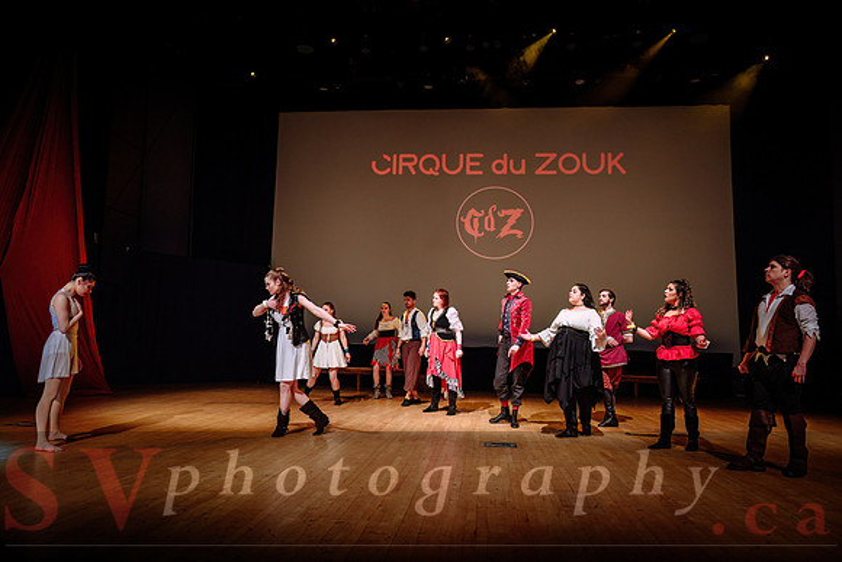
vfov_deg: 51.2
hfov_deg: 71.4
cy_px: 281
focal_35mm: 25
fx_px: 586
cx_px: 421
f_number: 2.8
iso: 1600
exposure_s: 1/200
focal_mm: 24
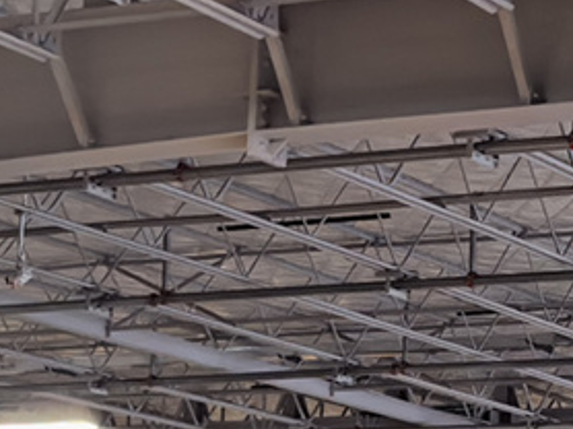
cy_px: 672
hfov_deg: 12.5
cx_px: 979
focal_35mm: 147
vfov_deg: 9.7
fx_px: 2431
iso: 160
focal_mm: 5.72
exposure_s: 1/50
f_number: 2
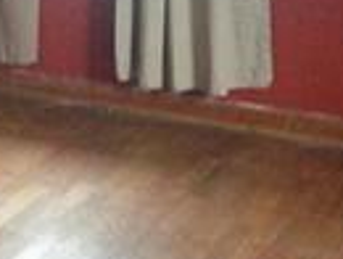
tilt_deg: -8.1
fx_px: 1608
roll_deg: +1.6
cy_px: -82
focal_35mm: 162
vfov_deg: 9.0
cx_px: -335
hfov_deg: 11.1
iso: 250
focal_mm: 4.12
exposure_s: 1/20
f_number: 2.4
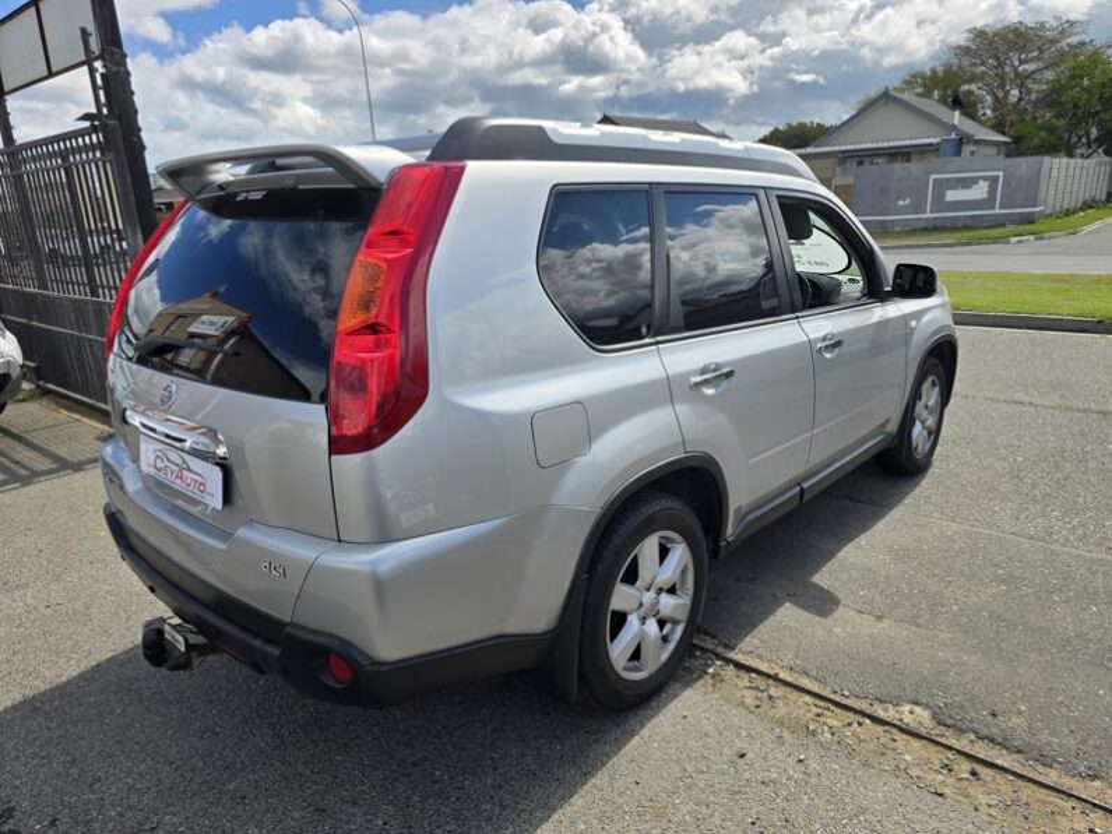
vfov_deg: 58.9
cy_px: 417
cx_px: 556
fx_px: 739
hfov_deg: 73.9
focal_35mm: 23
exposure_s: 1/960
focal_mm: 6.3
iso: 12
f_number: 1.7
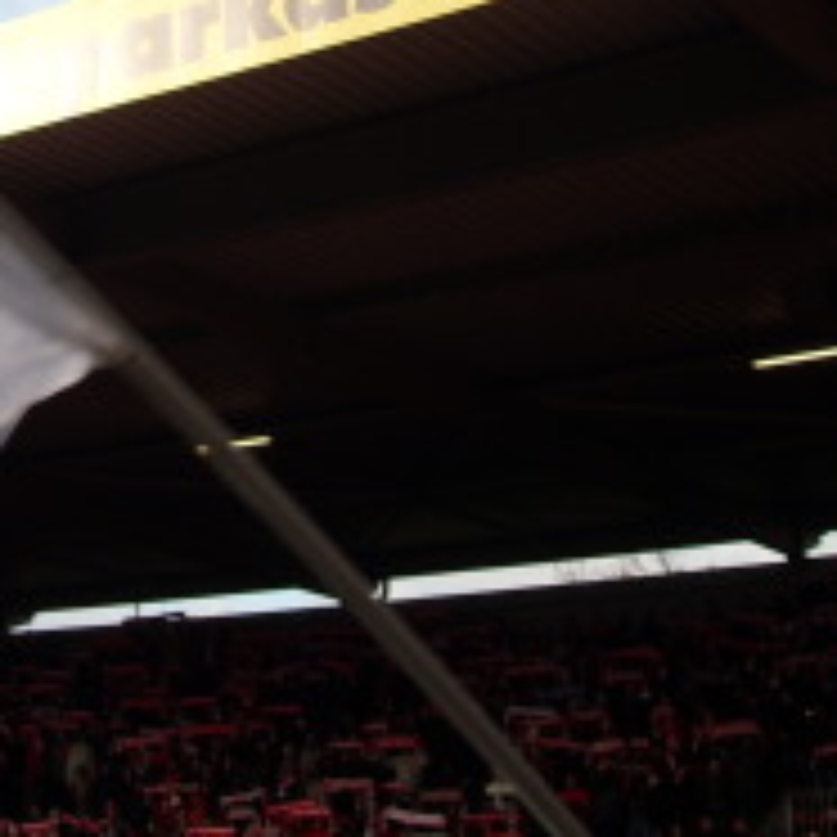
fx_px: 2271
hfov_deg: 20.0
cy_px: 65
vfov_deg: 20.4
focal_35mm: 83
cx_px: -63
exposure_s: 1/168
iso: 64
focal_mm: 5.7
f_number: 5.6
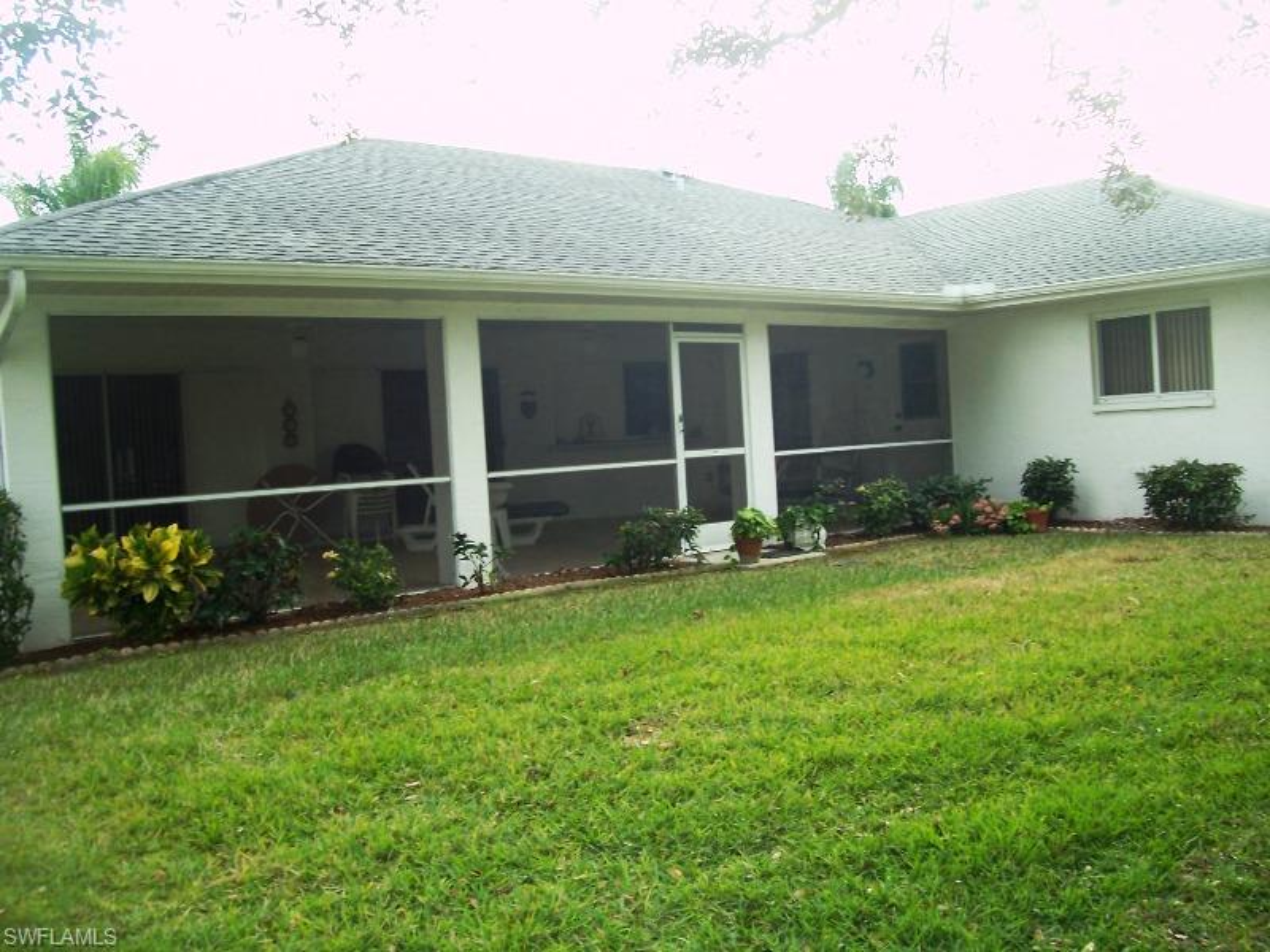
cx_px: 635
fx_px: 1247
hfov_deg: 54.0
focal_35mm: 34
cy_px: 476
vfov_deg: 41.8
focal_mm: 5.6
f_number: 2.7
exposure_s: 1/90
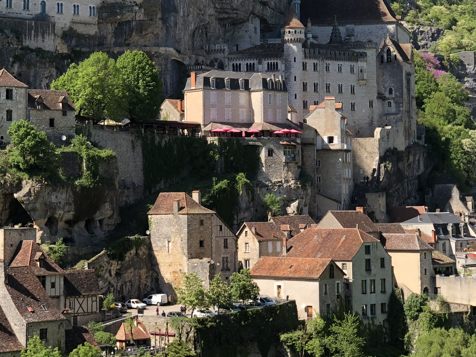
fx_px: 1499
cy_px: 65
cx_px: 201
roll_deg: +1.3
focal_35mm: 109
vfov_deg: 13.5
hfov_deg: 18.0
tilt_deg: +6.6
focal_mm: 6
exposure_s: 1/510
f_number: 2.4
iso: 16
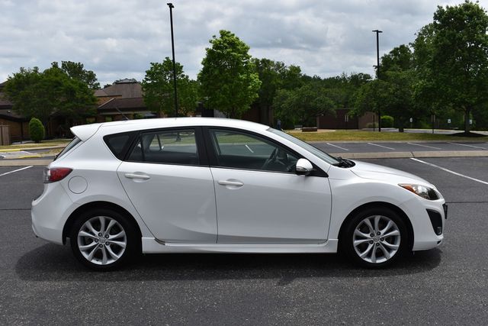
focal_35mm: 40
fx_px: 549
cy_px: 163
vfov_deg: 33.0
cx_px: 244
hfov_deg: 47.9
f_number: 10
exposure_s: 1/400
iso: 100
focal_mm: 27
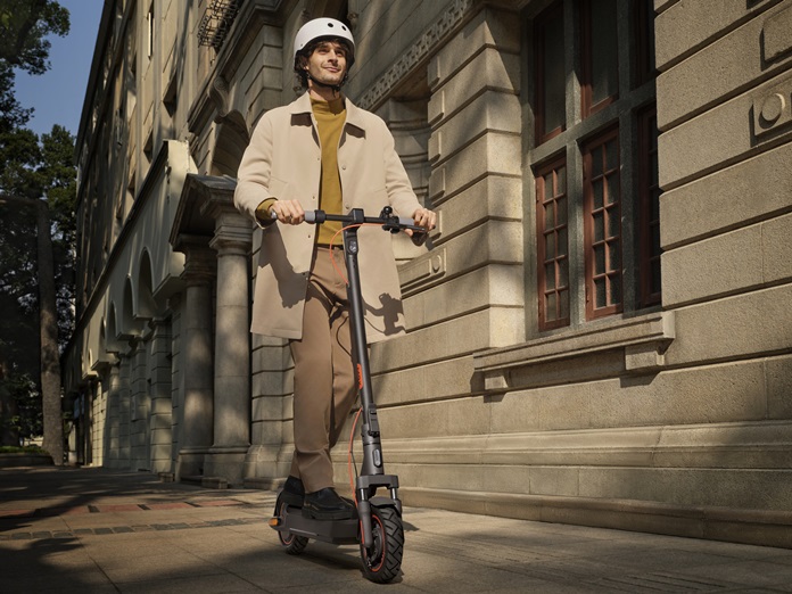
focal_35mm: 36
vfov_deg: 39.7
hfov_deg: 51.4
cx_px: 396
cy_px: 297
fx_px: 824
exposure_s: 1/1600
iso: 800
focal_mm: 45
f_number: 6.4
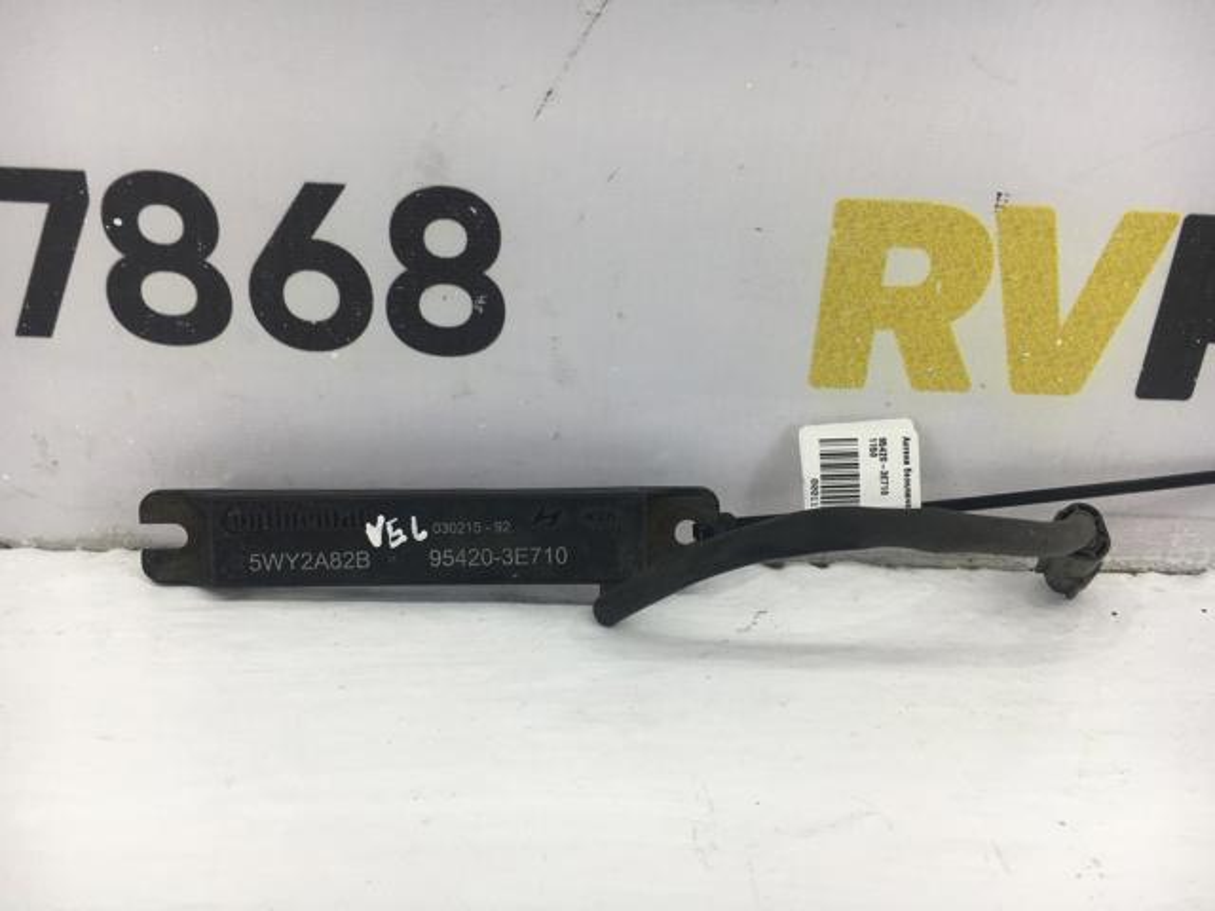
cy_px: 456
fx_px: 1018
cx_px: 608
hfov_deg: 61.7
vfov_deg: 48.2
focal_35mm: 29
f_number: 2.2
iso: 40
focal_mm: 4.15
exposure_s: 1/100
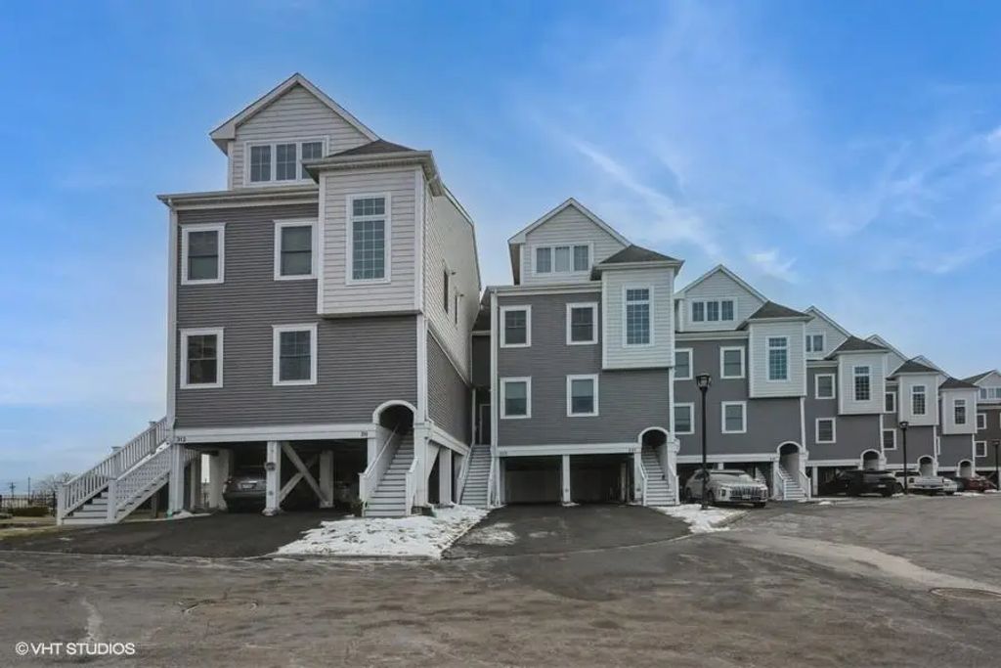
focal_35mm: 18
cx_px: 500
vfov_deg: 67.4
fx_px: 501
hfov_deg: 90.0
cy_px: 334
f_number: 8
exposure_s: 1/2500
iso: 640
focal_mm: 18
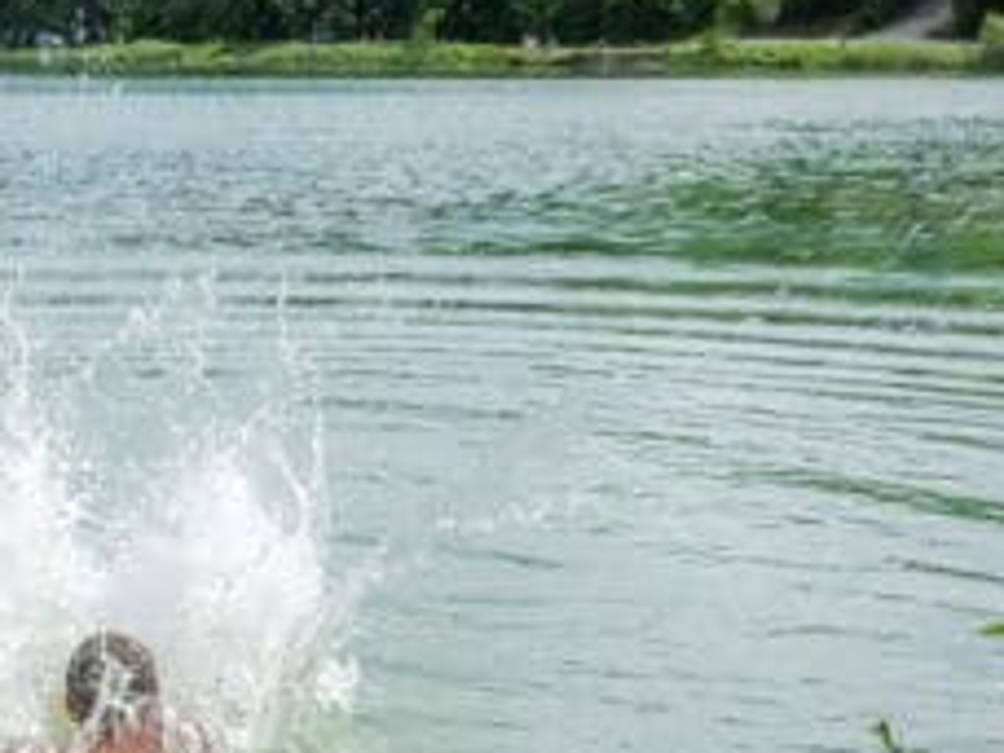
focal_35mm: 74
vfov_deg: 19.9
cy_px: 423
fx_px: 2146
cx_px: 110
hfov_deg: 25.5
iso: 100
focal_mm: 26
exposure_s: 1/250
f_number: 5.6
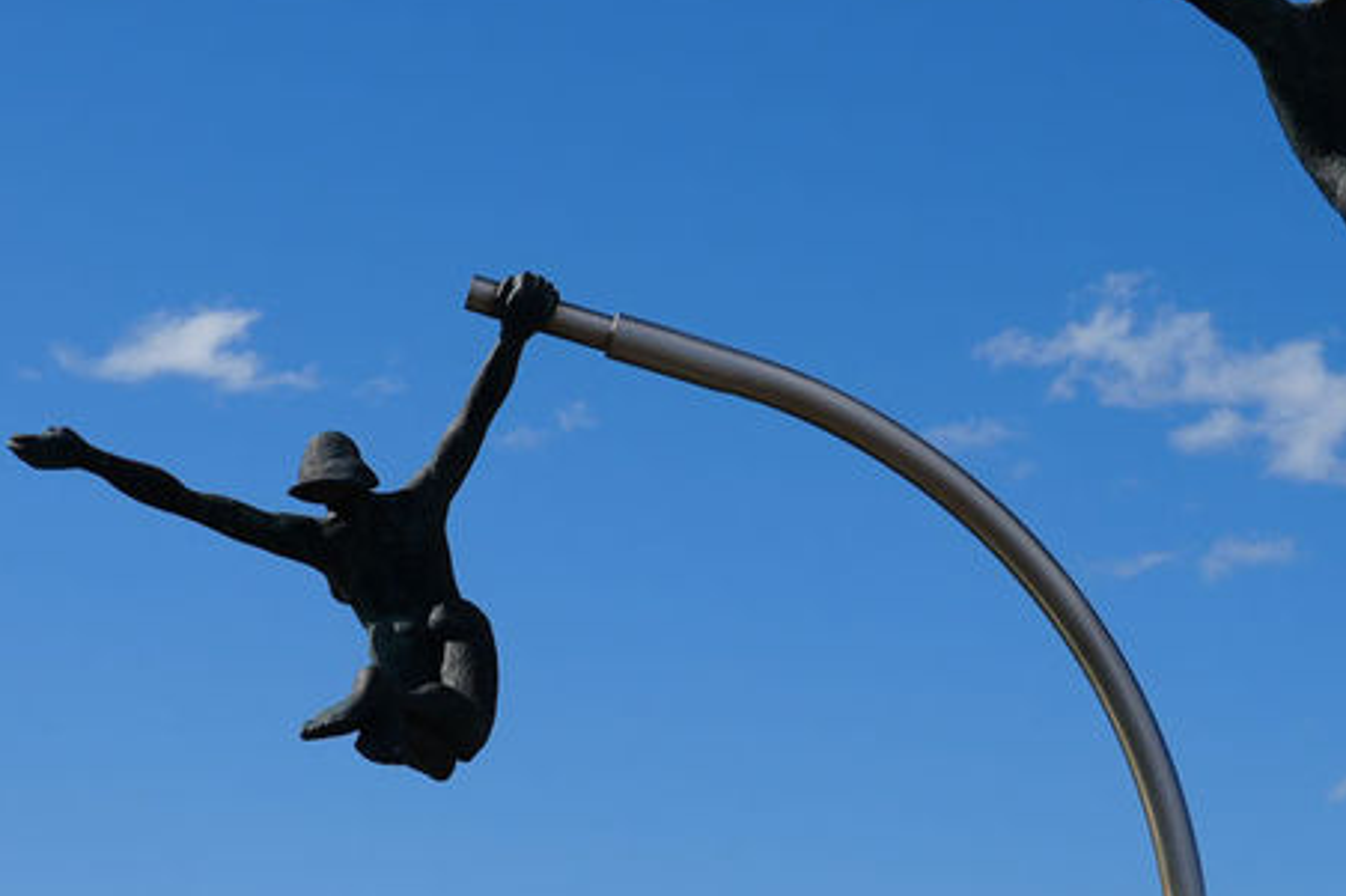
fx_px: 4634
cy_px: 685
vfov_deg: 11.0
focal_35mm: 124
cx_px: 1161
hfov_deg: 16.4
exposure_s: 1/320
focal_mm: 35
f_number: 10
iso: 100
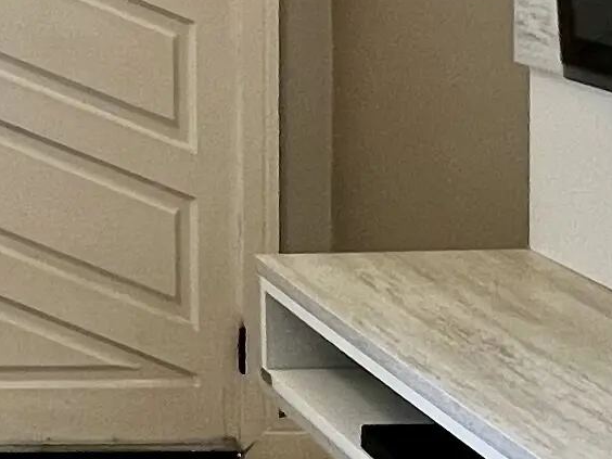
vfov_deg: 14.9
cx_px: -401
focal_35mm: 93
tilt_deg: -1.4
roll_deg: +0.2
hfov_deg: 17.9
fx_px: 1644
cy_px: -192
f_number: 1.8
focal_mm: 1.57
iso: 125
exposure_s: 1/60
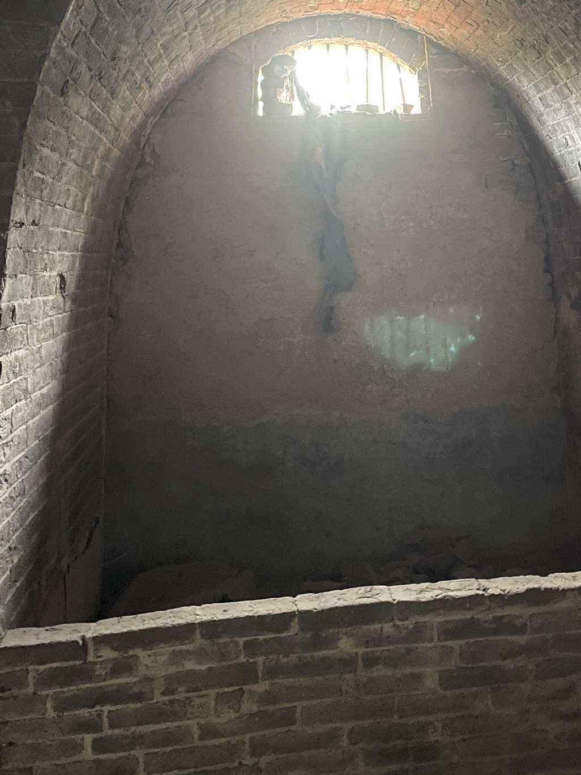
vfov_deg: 47.5
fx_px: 850
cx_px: 380
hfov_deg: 37.4
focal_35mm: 38
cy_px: 215
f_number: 1.6
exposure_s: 1/10
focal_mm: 4.2
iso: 500
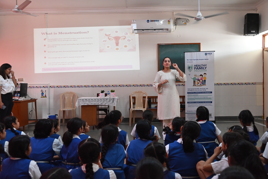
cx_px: 134
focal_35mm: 34
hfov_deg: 56.5
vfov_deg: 39.5
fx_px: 249
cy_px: 90
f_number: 4.8
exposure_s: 1/125
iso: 3200
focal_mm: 33.5
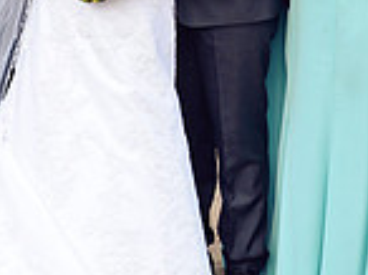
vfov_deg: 4.6
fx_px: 3449
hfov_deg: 6.1
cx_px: 58
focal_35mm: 325
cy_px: -5
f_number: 2.8
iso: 320
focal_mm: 85
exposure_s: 1/640
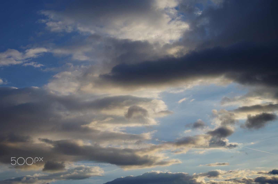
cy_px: 92
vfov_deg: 26.4
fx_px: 393
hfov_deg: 39.0
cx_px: 139
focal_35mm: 51
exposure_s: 1/320
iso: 100
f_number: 7.1
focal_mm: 34
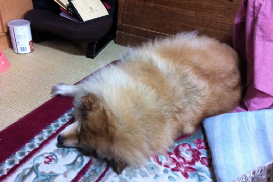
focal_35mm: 37
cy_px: 92
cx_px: 134
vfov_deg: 35.9
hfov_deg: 51.9
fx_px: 281
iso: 400
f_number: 2.8
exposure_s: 1/15
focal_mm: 3.85
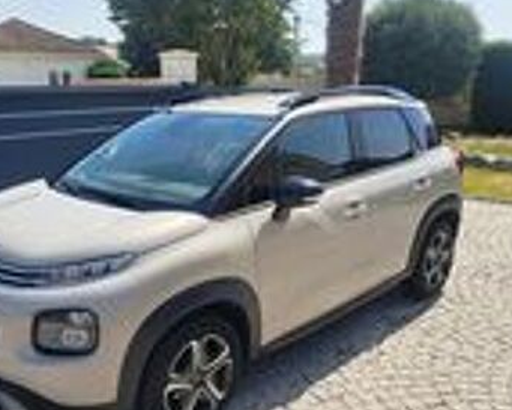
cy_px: 240
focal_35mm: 33
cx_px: 189
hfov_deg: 53.6
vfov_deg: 44.4
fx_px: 500
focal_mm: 5.23
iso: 50
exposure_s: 1/1261
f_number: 1.8
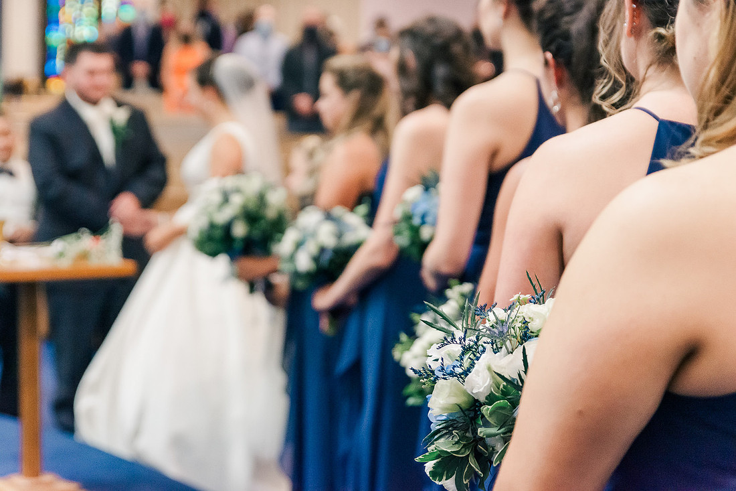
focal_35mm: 82
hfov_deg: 24.6
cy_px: 246
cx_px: 368
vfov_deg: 16.5
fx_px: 1686
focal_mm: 55
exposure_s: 1/200
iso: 1250
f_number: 2.8
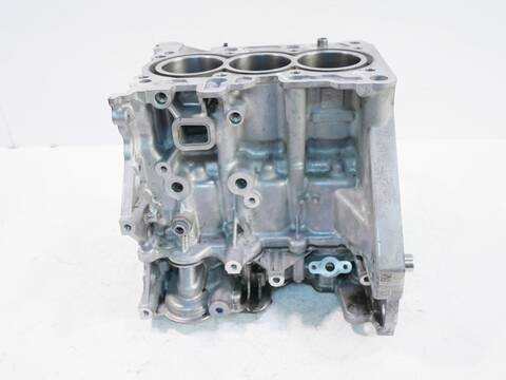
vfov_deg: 41.8
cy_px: 190
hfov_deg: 54.0
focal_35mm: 34
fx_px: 497
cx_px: 253
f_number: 4
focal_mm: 17
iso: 500
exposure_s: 1/60
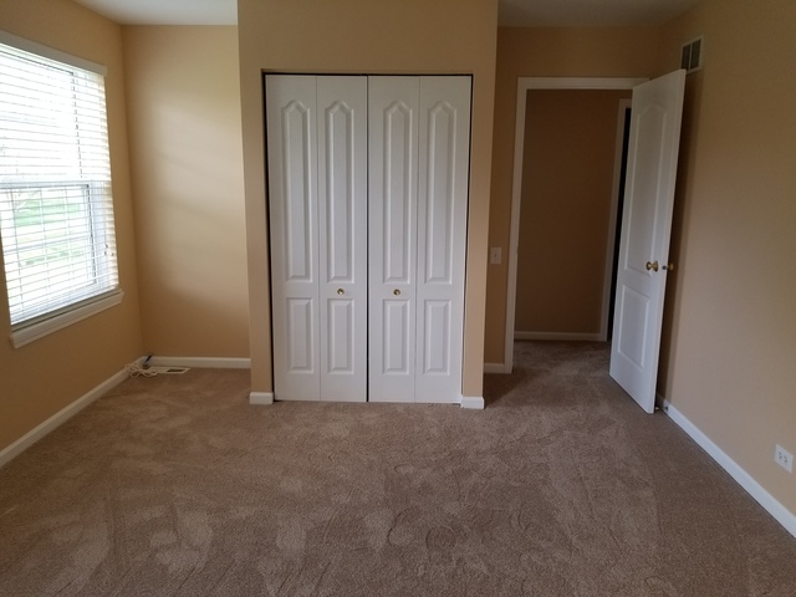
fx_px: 598
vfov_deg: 53.1
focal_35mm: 26
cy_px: 298
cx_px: 398
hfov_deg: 67.3
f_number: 1.7
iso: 80
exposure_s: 1/100
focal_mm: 4.25
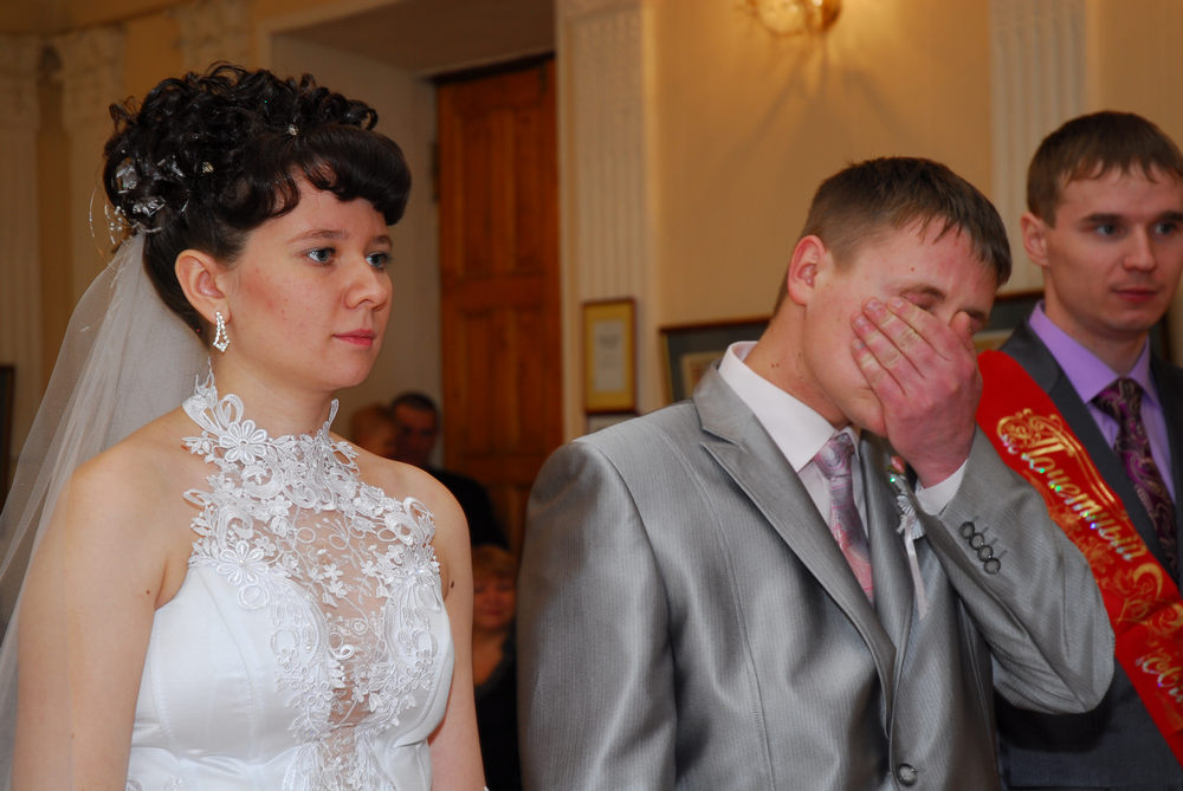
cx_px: 592
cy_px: 396
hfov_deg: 26.0
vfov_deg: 17.5
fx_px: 2566
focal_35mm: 78
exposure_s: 1/60
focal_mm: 52
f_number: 5
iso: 200
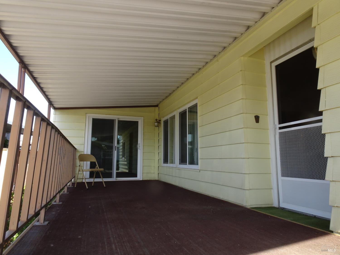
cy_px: 128
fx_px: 236
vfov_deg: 56.8
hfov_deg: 71.6
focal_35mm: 24
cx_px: 170
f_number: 3.5
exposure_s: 1/80
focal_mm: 4.1
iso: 80
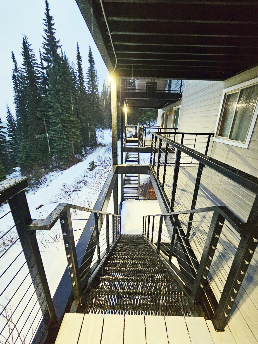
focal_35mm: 13
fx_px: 129
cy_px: 172
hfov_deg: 89.9
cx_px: 129
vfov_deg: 106.2
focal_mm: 2.2
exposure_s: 1/24
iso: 640
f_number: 2.2
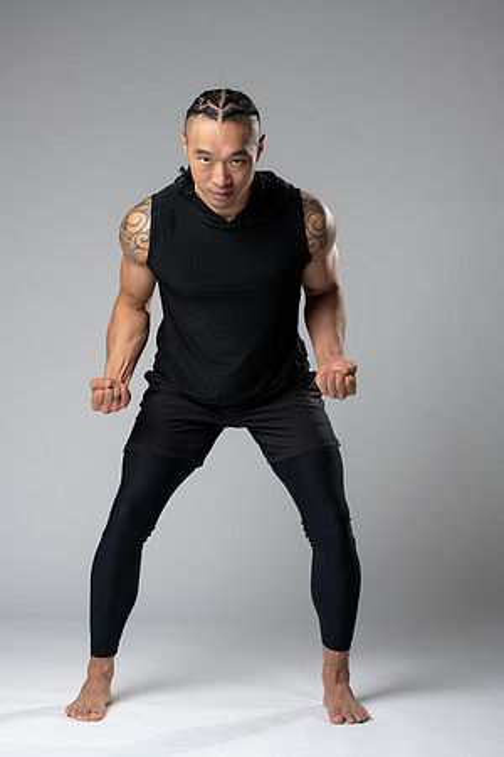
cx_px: 252
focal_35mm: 85
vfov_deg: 23.9
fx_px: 1785
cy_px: 378
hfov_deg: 16.1
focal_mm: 85
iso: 200
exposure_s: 1/160
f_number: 3.2
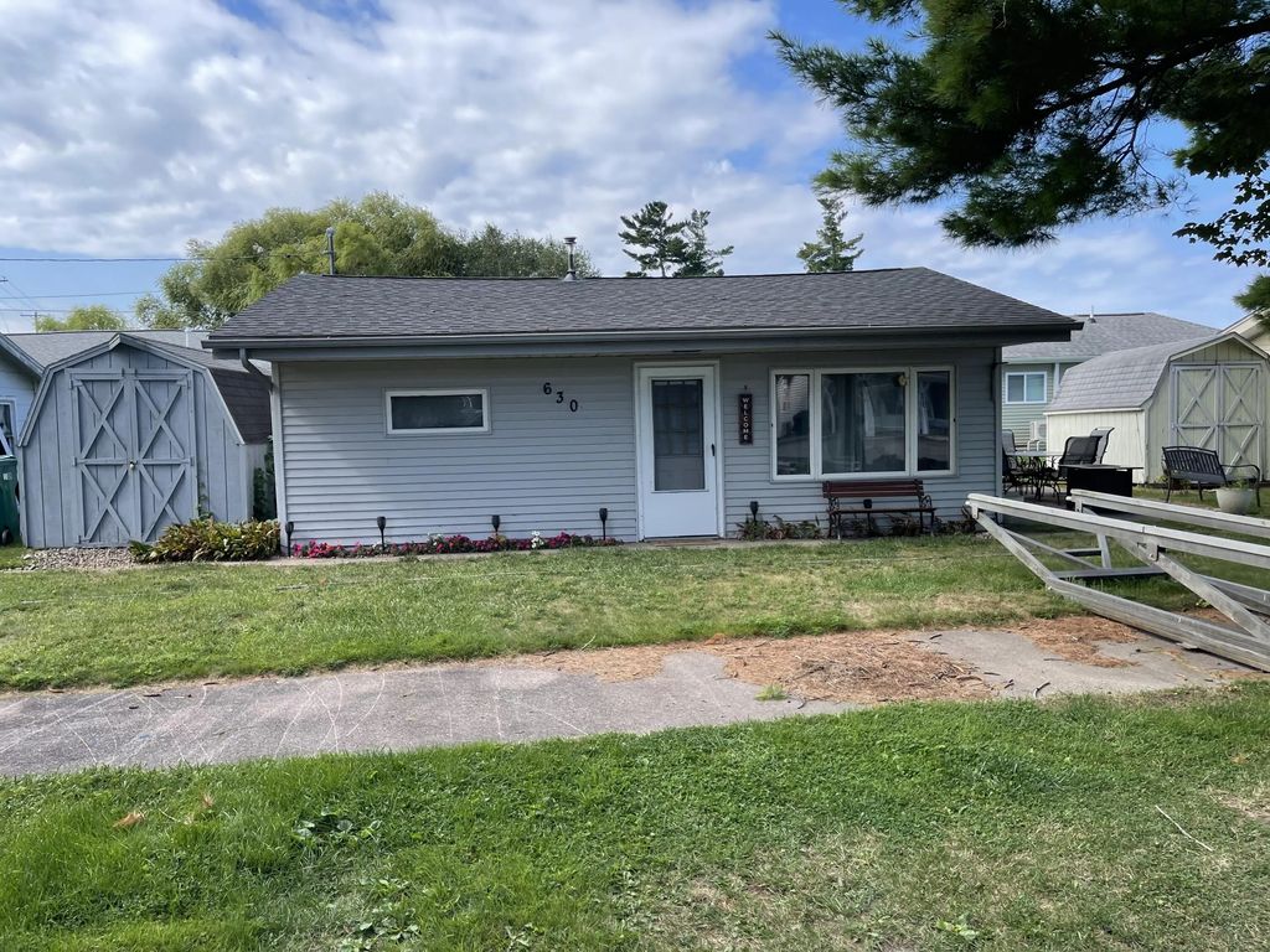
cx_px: 635
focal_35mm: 25
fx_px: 917
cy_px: 476
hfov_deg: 69.4
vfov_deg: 54.9
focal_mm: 5.1
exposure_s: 1/1309
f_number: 1.6
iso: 32
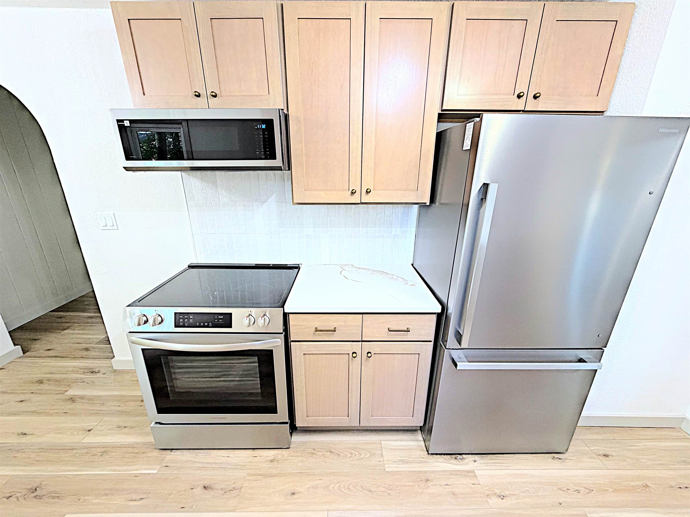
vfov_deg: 85.7
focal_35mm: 14
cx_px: 345
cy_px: 258
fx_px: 279
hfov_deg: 102.1
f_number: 2.2
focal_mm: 2.22
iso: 200
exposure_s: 1/60
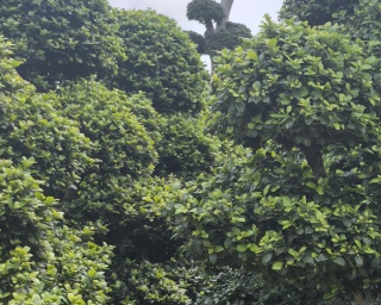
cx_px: 464
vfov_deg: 17.3
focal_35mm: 88
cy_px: 258
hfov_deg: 20.3
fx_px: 992
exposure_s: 1/5464
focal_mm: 5.75
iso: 50
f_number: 2
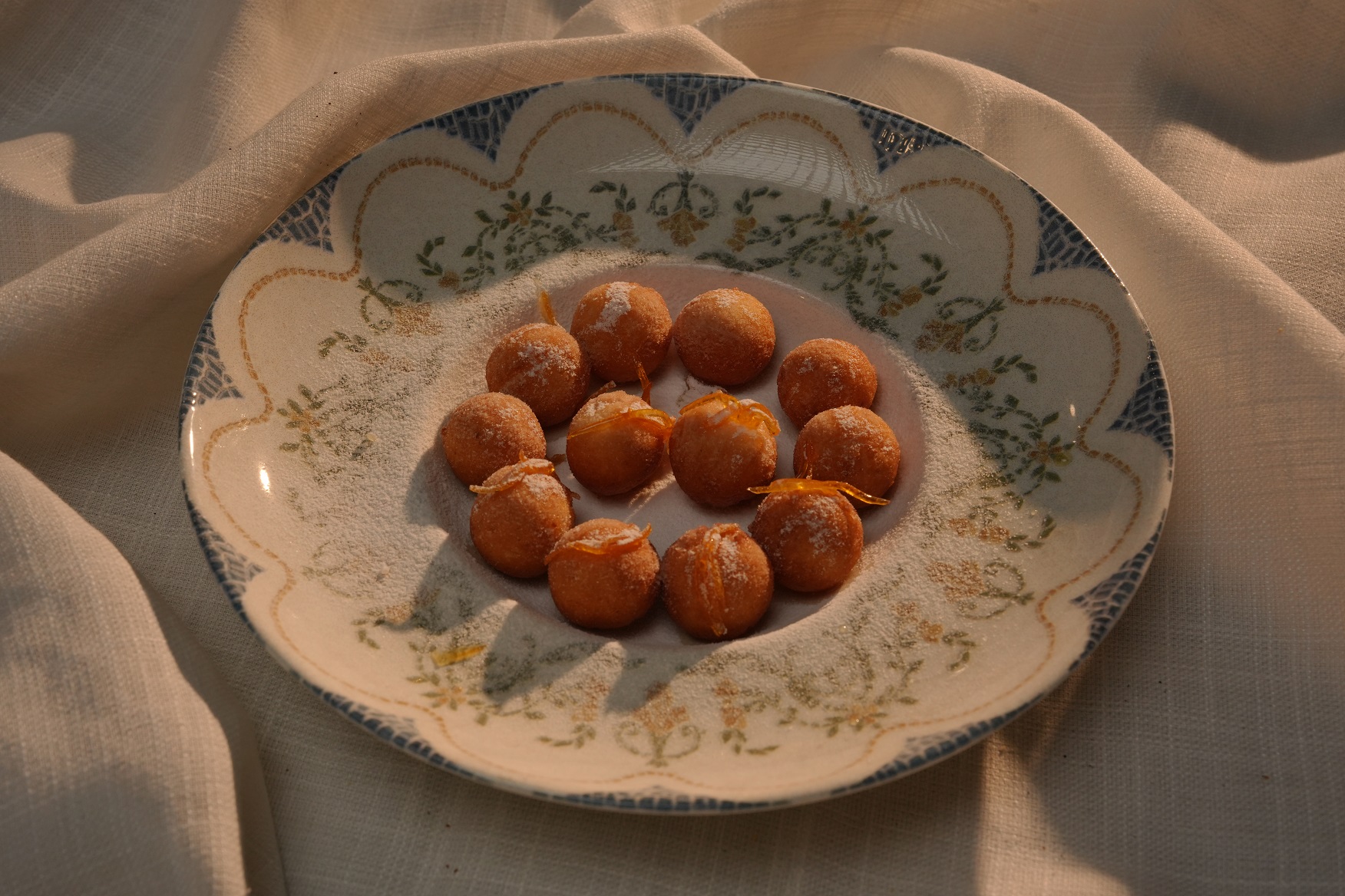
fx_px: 1980
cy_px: 448
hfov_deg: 37.5
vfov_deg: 25.5
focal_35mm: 53
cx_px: 672
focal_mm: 53
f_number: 11
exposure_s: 1/200
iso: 800
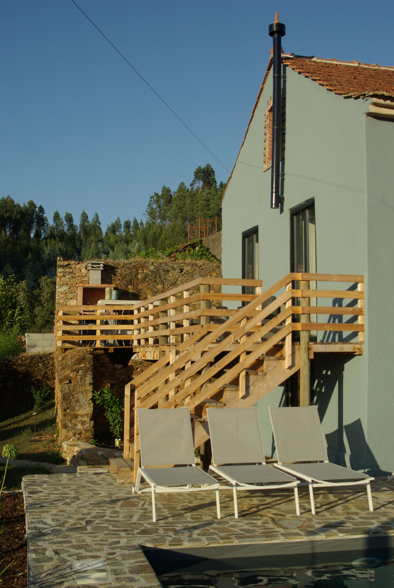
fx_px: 687
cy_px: 294
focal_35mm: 42
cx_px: 197
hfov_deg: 32.0
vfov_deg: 46.3
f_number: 8
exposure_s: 1/750
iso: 400
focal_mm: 28
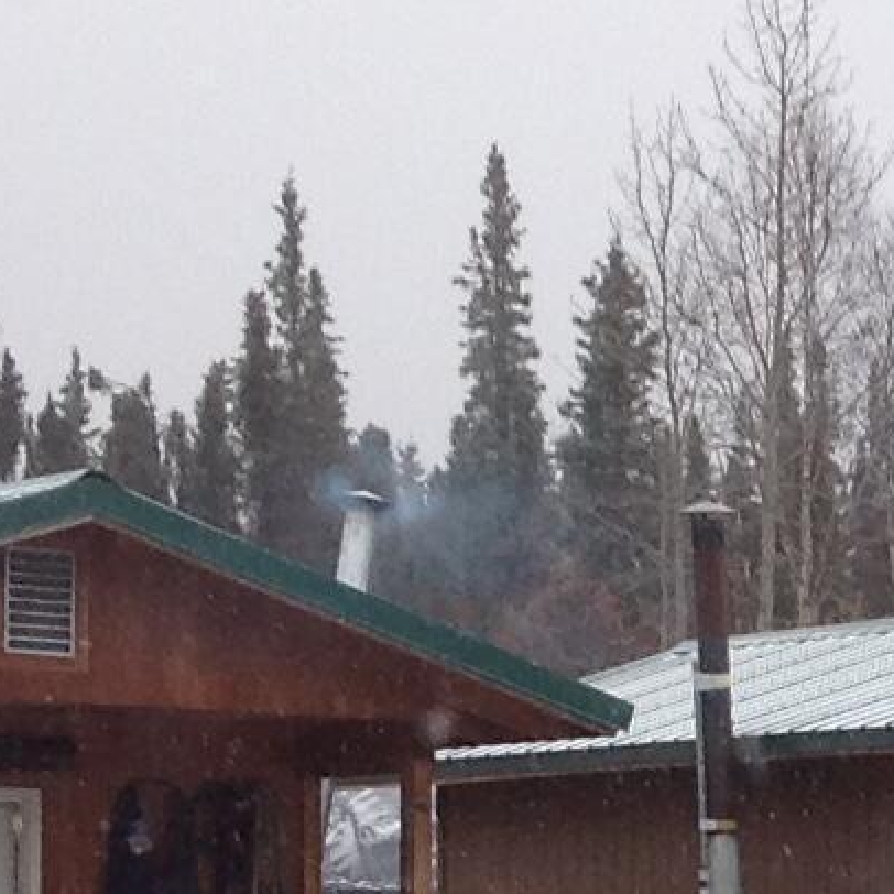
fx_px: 5756
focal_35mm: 197
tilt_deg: -0.4
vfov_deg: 8.8
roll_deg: +0.9
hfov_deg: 8.6
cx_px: 1572
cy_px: 1035
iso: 50
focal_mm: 4.28
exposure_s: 1/308
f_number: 2.4
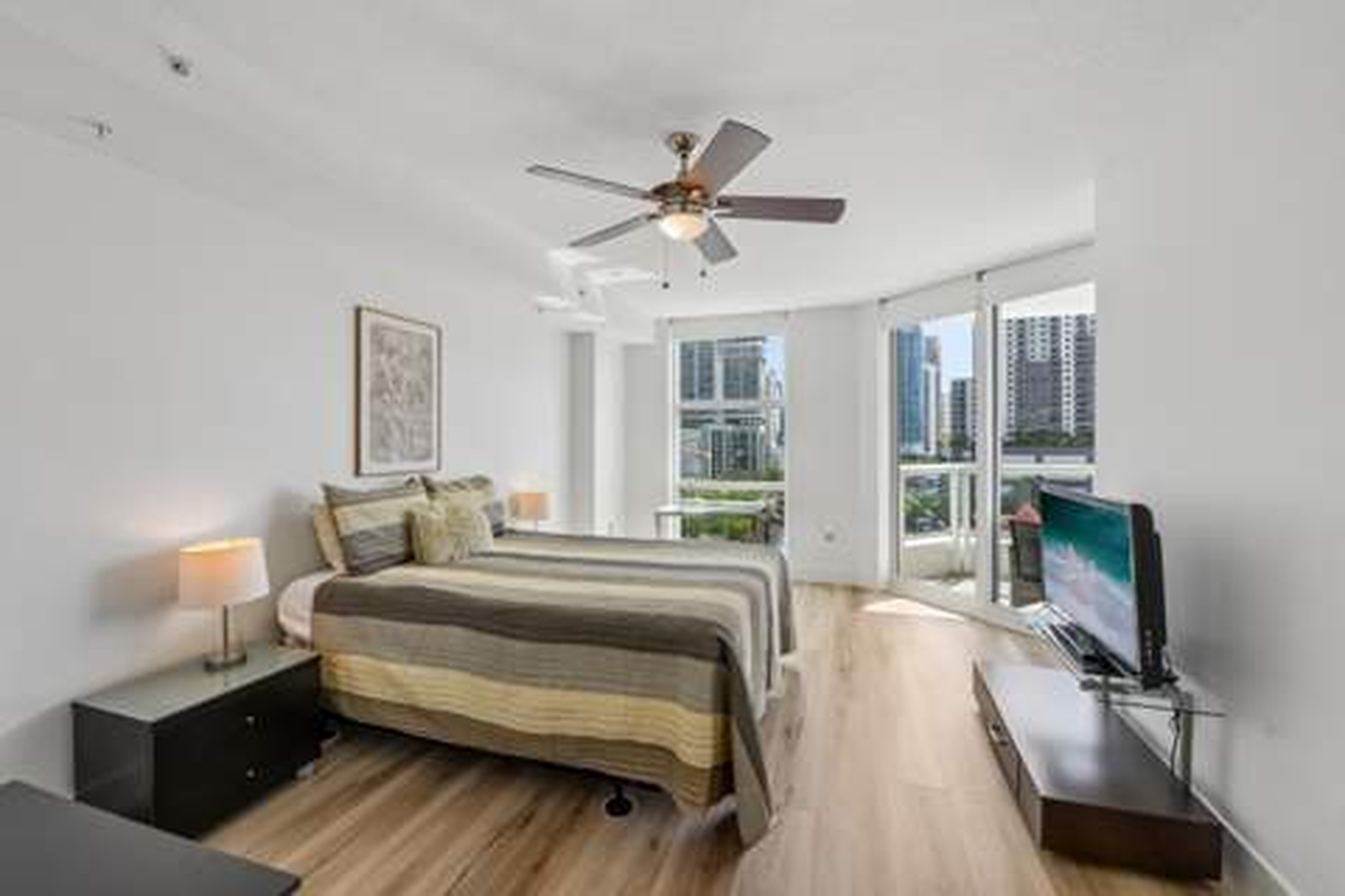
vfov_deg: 81.2
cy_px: 448
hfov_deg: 104.3
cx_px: 672
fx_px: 523
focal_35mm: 14
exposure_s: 1/60
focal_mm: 14
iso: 200
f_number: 9
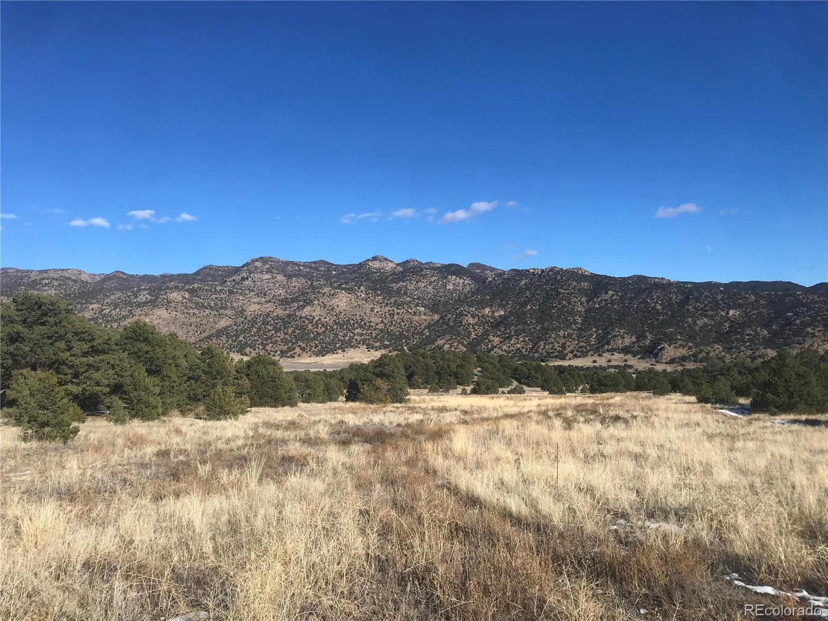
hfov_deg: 63.4
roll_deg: +1.0
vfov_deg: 49.7
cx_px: 414
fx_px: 670
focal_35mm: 28
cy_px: 310
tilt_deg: +2.6
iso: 20
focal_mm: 3.99
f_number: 1.8
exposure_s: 1/2660
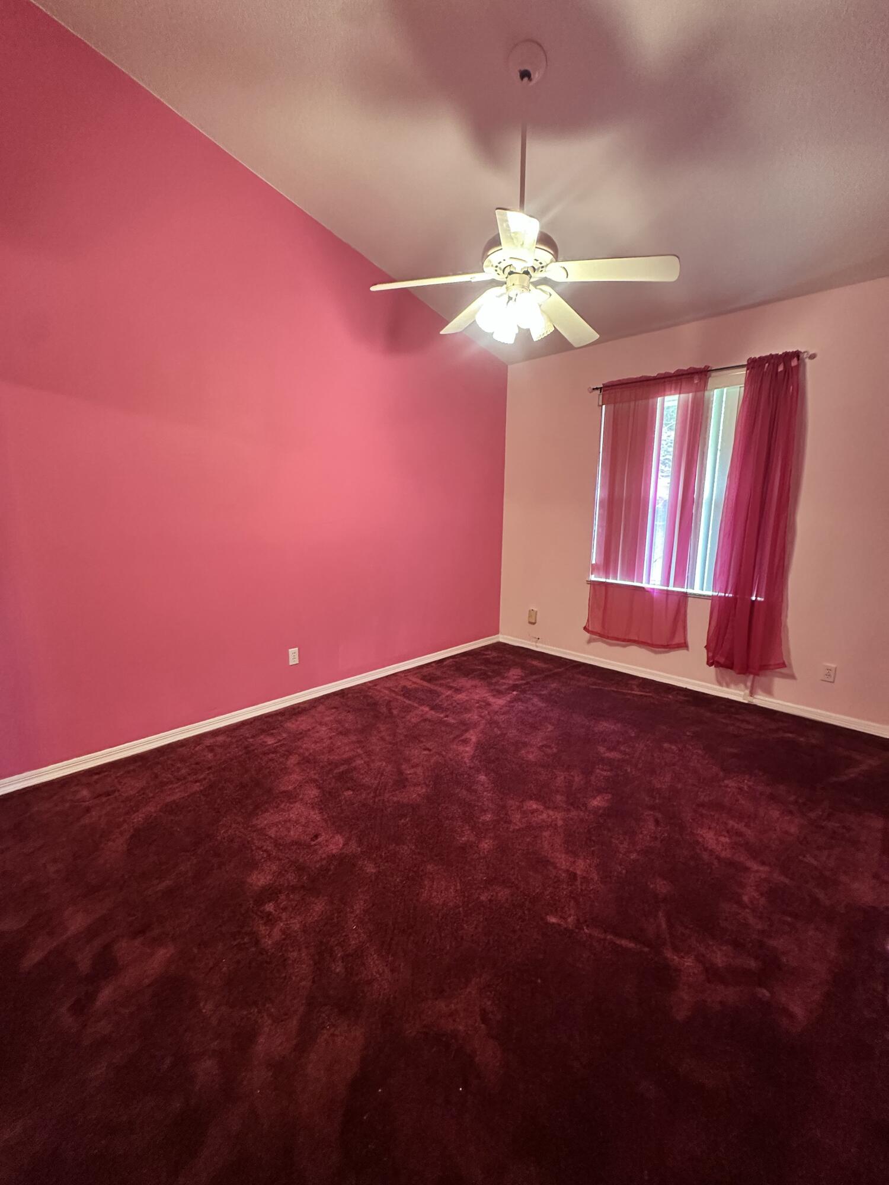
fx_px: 479
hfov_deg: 85.7
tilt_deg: -11.4
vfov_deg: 102.1
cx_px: 444
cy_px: 592
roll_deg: -1.9
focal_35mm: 14
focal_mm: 2.22
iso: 500
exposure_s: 1/60
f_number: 2.2
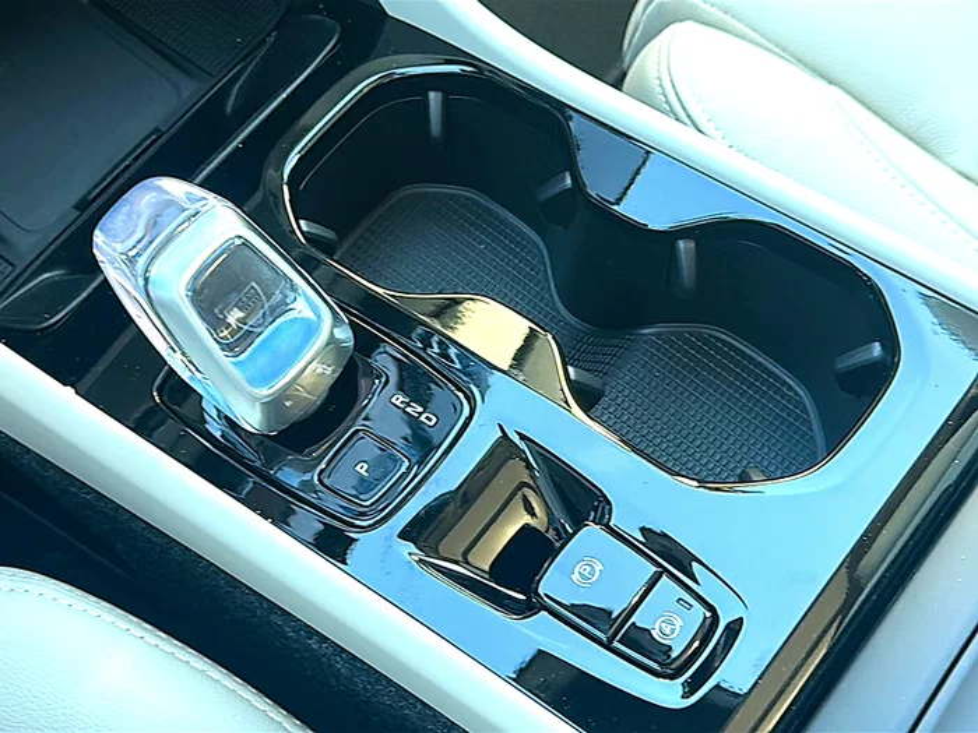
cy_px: 366
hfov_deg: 42.9
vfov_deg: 32.9
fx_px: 1243
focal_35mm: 44
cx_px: 489
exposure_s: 1/87
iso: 100
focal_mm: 6.86
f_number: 1.78
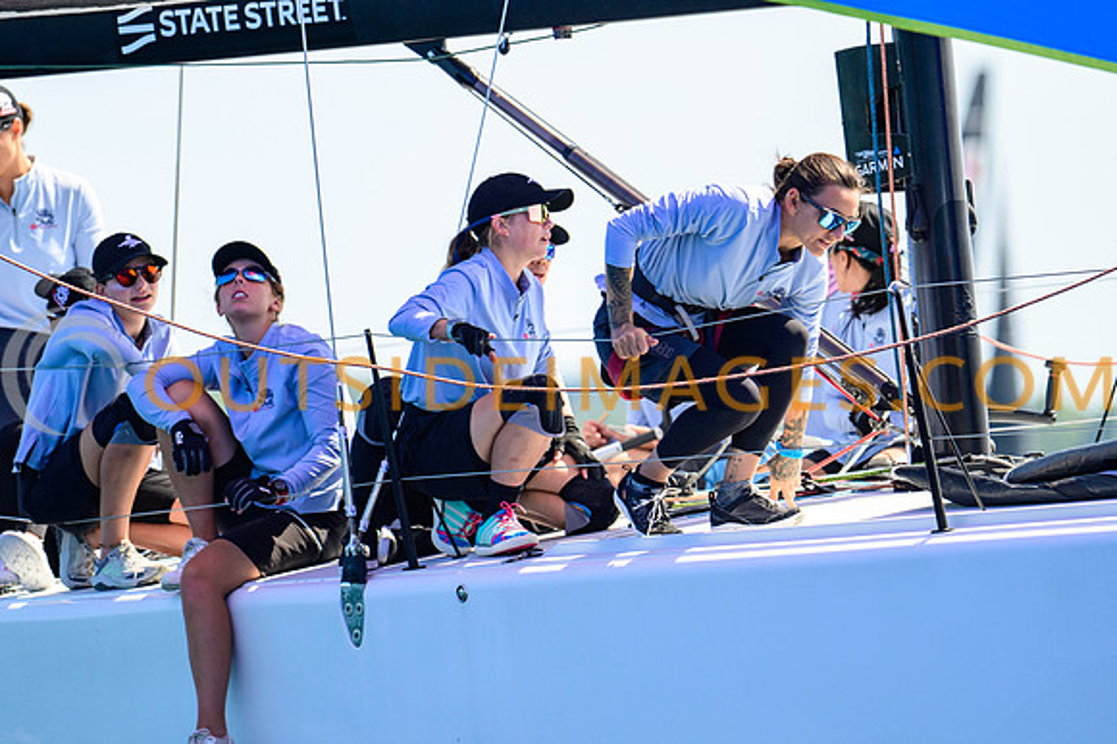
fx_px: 18605
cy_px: 372
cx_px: 558
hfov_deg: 3.4
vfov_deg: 2.3
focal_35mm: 600
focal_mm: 400
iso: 250
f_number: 4.5
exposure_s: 1/1000
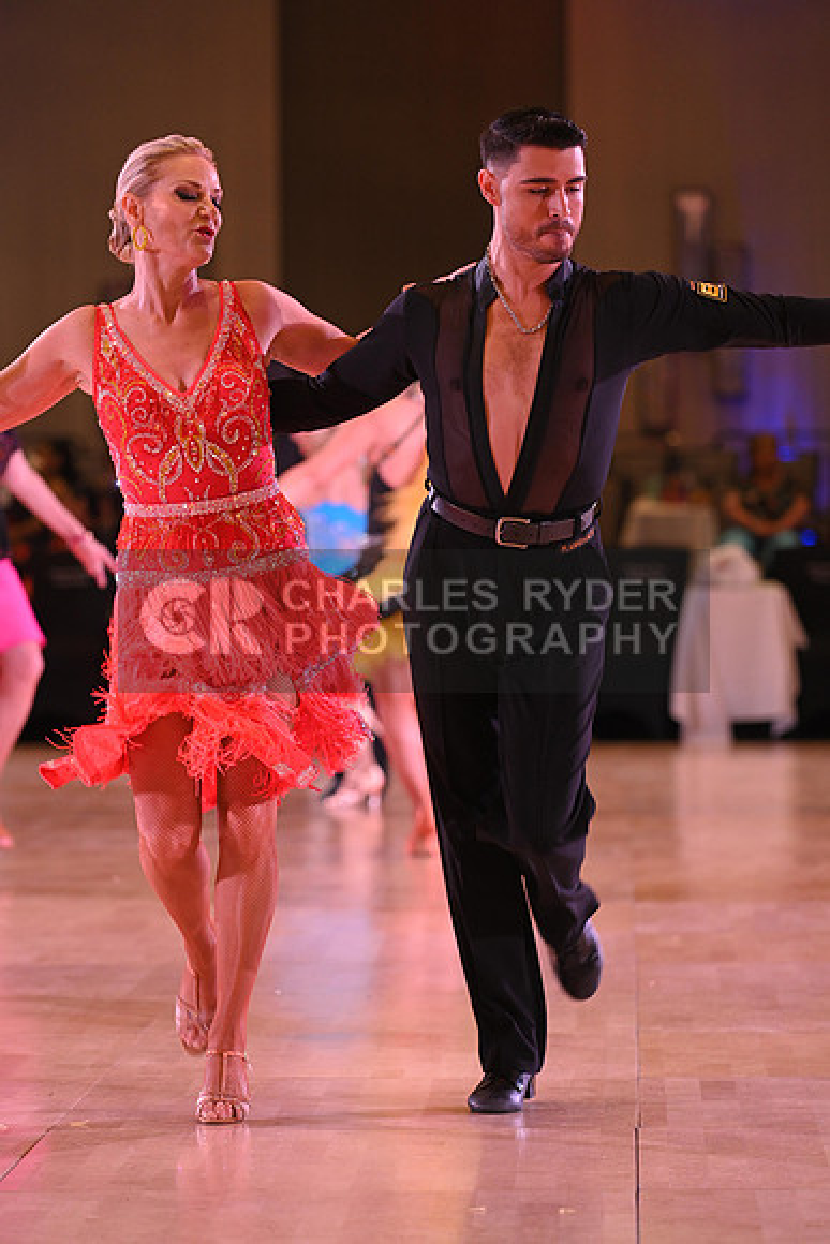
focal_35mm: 170
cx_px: 415
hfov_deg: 8.1
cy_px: 622
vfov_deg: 12.1
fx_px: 5875
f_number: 4.5
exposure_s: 1/200
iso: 1600
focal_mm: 170
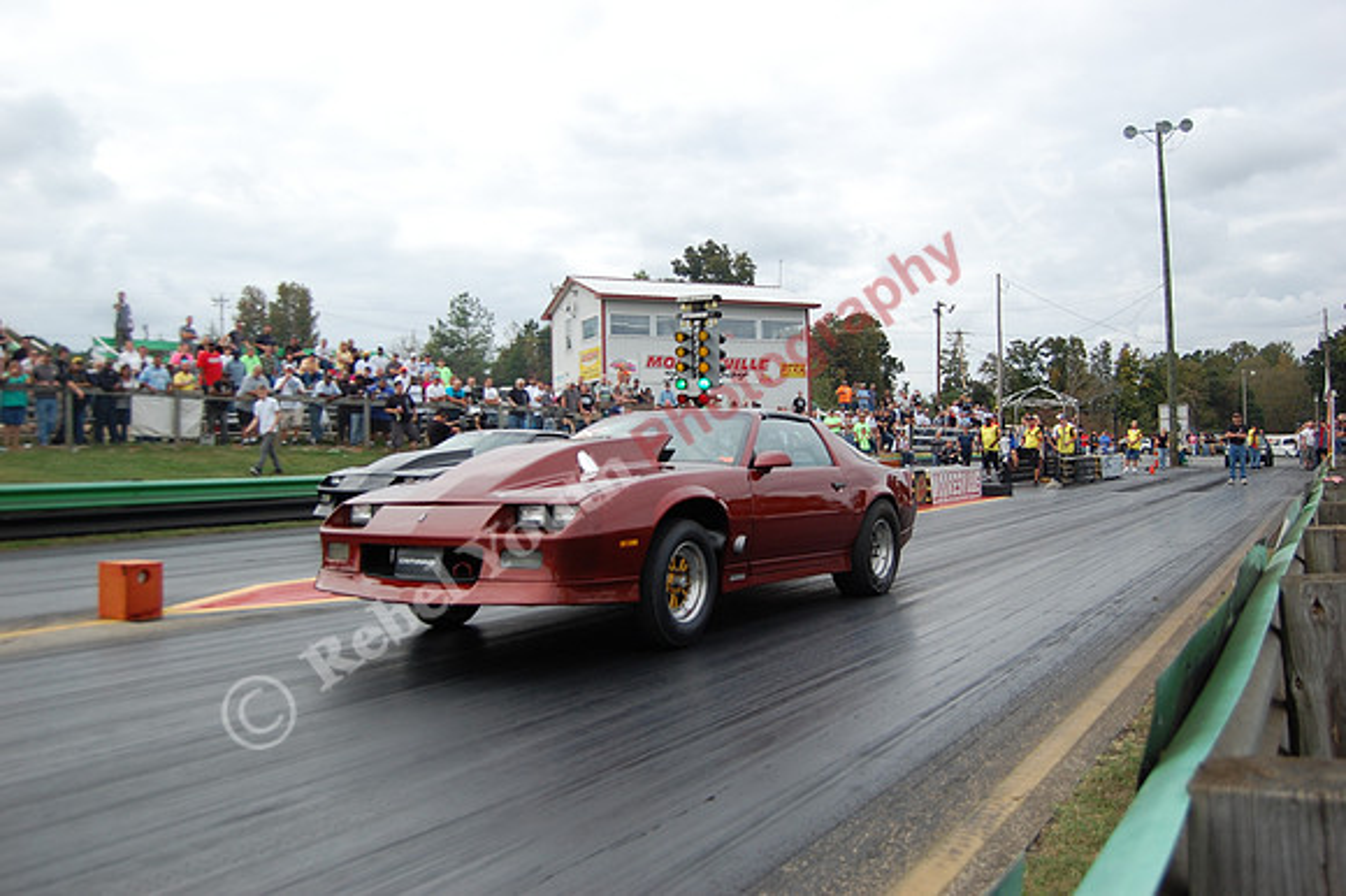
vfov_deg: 36.8
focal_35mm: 36
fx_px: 1345
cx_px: 673
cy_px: 448
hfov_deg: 53.2
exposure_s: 1/1000
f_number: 4
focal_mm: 24
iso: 250
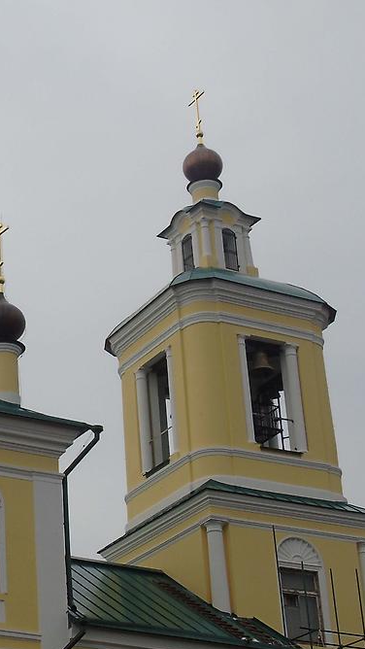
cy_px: 406
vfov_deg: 23.6
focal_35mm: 90
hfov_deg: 13.0
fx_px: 1548
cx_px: -104
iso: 80
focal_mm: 8.2
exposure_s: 1/640
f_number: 4.1
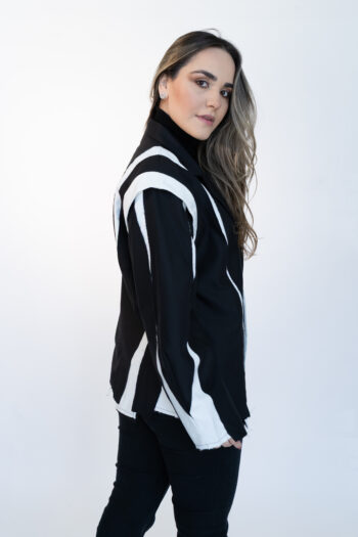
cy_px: 268
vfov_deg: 51.9
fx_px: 552
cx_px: 179
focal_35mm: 37
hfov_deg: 35.9
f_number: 4
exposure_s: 1/500
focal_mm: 37
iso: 1000
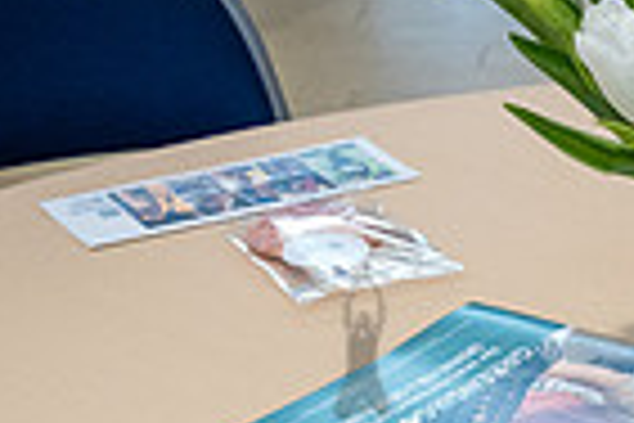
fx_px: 3187
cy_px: 556
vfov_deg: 7.5
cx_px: 940
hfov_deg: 10.9
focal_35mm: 181
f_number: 4.5
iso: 2500
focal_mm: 44
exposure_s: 1/500
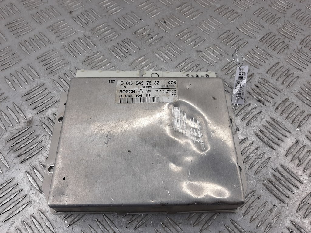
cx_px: 156
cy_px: 116
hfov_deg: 67.3
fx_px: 234
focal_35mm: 26
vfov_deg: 53.1
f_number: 1.7
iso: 40
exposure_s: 1/270
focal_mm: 3.93
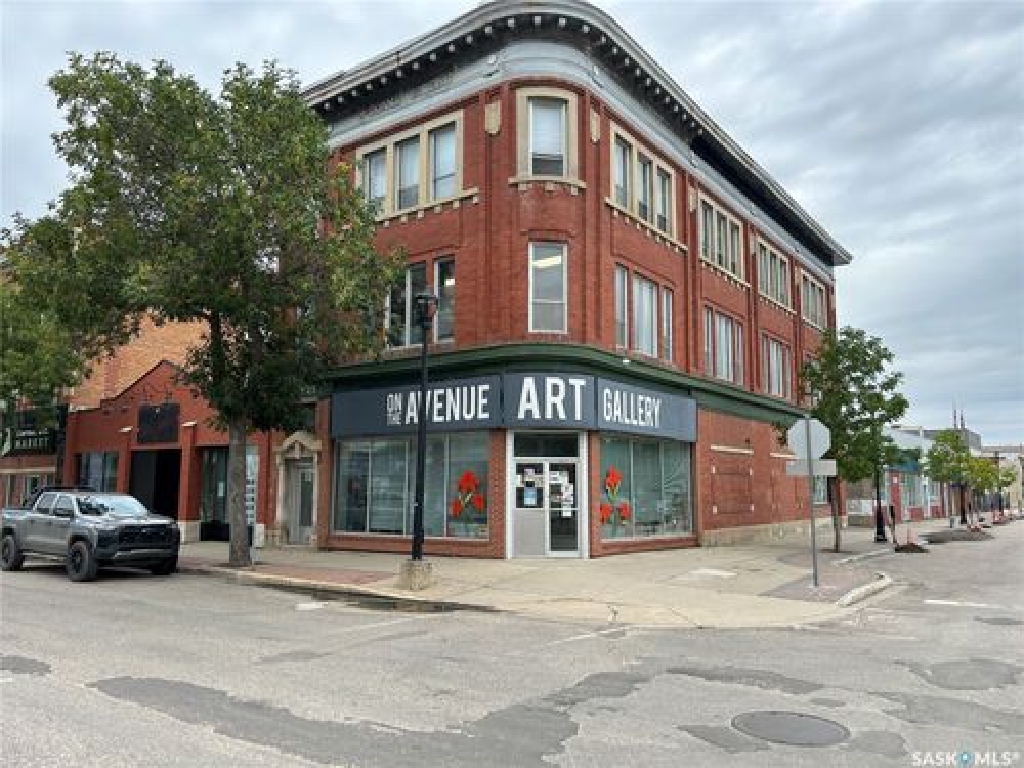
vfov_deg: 53.1
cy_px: 384
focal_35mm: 26
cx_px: 512
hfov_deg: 67.3
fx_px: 769
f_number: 1.5
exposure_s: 1/495
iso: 50
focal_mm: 5.7
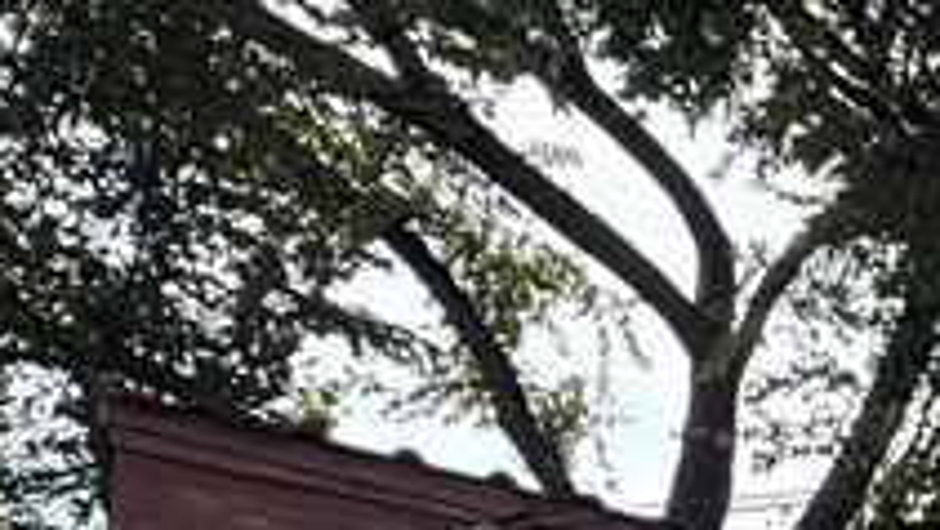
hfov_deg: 22.1
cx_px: 1515
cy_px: 1176
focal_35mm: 74
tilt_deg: +0.7
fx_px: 1846
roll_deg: -2.9
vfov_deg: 13.2
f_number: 2.2
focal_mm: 2.22
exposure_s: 1/1534
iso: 64
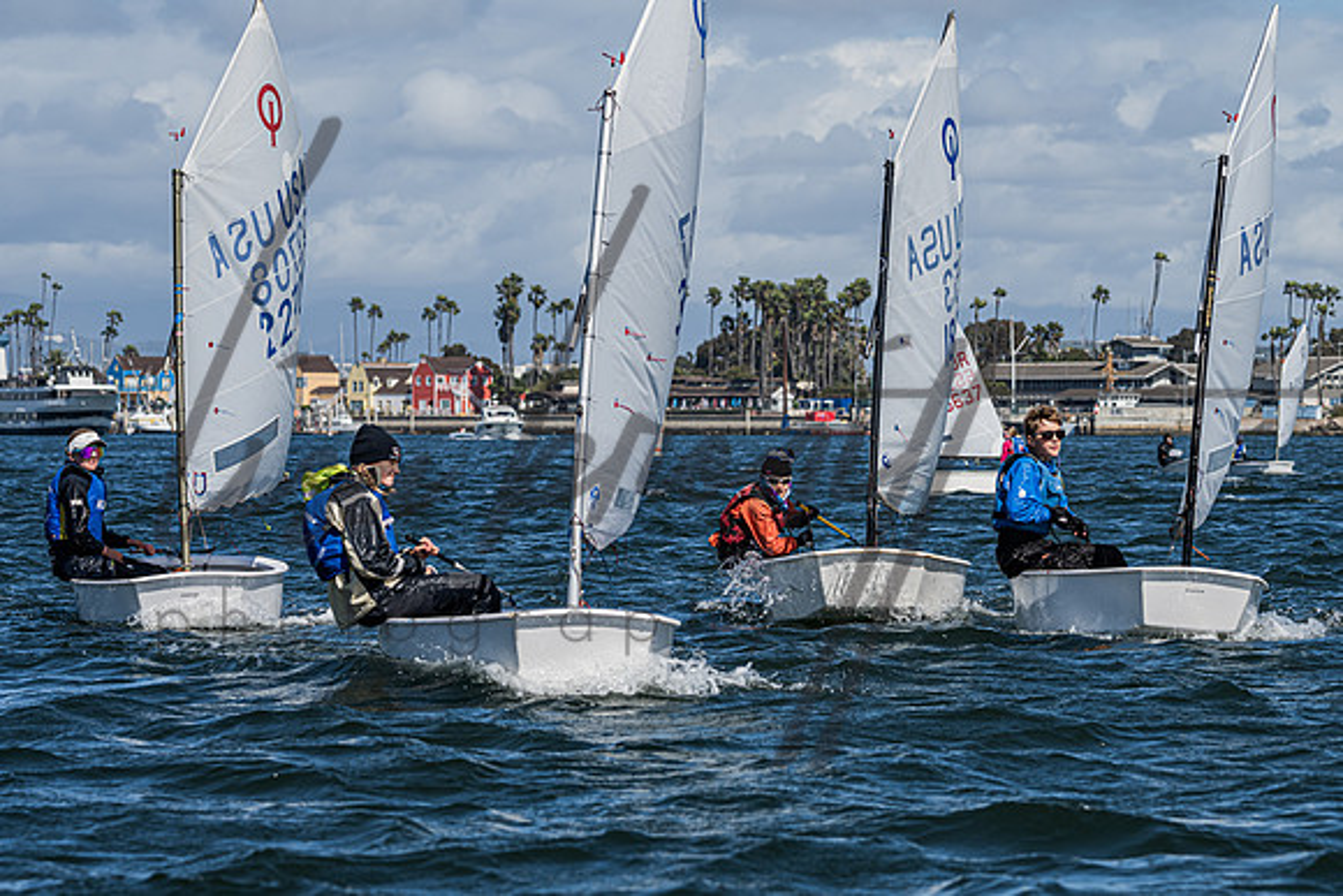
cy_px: 513
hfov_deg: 12.8
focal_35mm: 160
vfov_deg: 8.6
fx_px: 5981
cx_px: 717
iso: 320
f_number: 9
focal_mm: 140
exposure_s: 1/1250
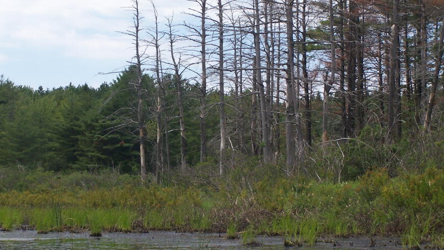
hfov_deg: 18.0
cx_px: 213
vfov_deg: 10.2
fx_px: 1401
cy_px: 97
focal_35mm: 119
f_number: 4.5
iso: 100
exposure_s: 1/640
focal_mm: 15.6
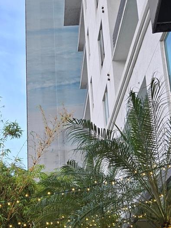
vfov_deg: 34.2
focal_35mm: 53
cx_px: 35
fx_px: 349
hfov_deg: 27.0
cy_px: 205
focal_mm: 5.4
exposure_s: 1/120
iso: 50
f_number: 1.8
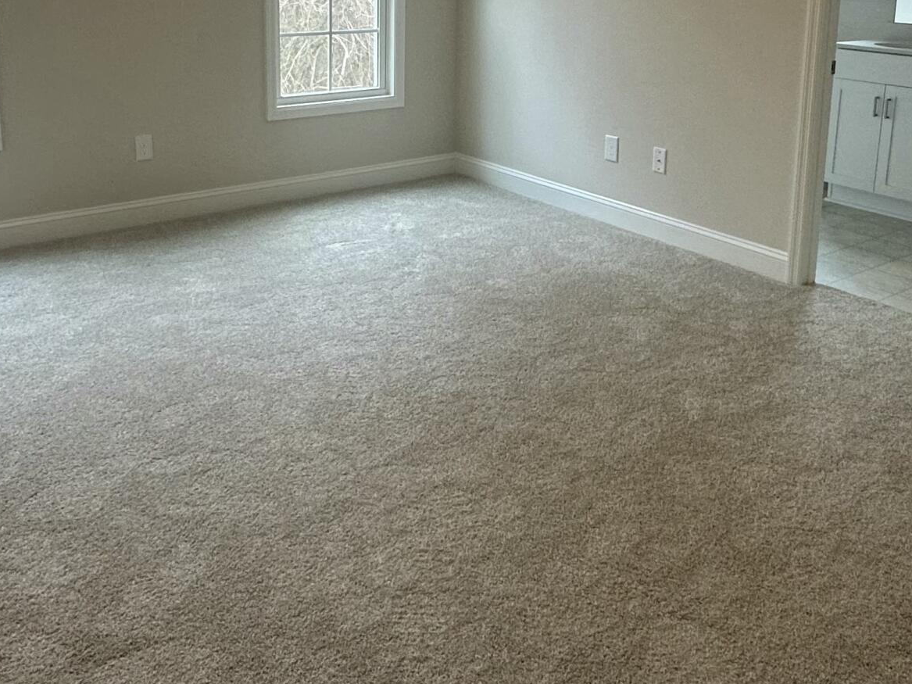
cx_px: 425
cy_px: 103
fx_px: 948
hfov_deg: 51.3
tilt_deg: -9.3
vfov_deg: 37.7
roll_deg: -0.9
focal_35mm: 36
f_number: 2.2
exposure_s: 1/120
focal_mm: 2.22
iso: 160
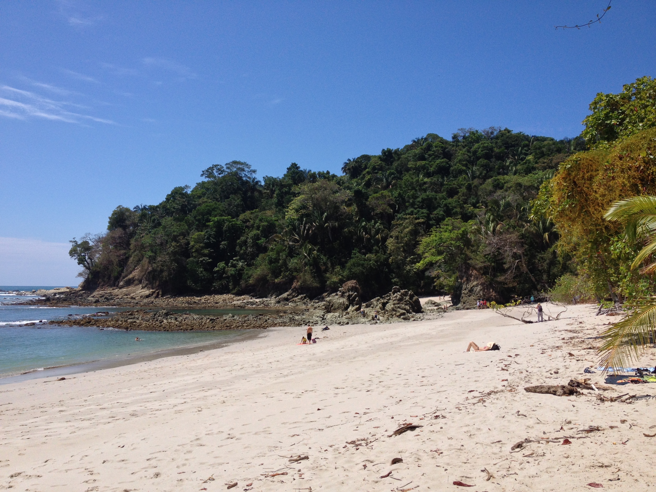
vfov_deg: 40.7
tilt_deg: +0.2
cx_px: 328
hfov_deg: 52.6
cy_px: 246
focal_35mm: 35
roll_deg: +0.0
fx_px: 663
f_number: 2.4
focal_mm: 4.28
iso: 50
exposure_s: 1/2632
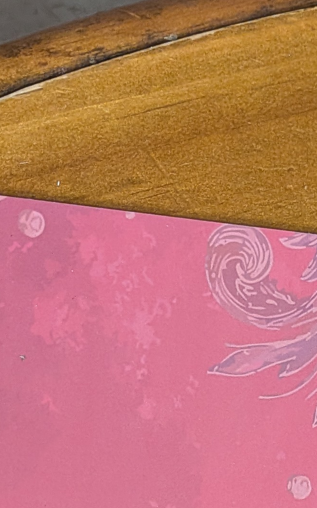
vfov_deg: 19.4
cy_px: 713
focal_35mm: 96
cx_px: 263
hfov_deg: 13.5
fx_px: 1328
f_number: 1.7
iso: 183
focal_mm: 4.53
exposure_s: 1/60
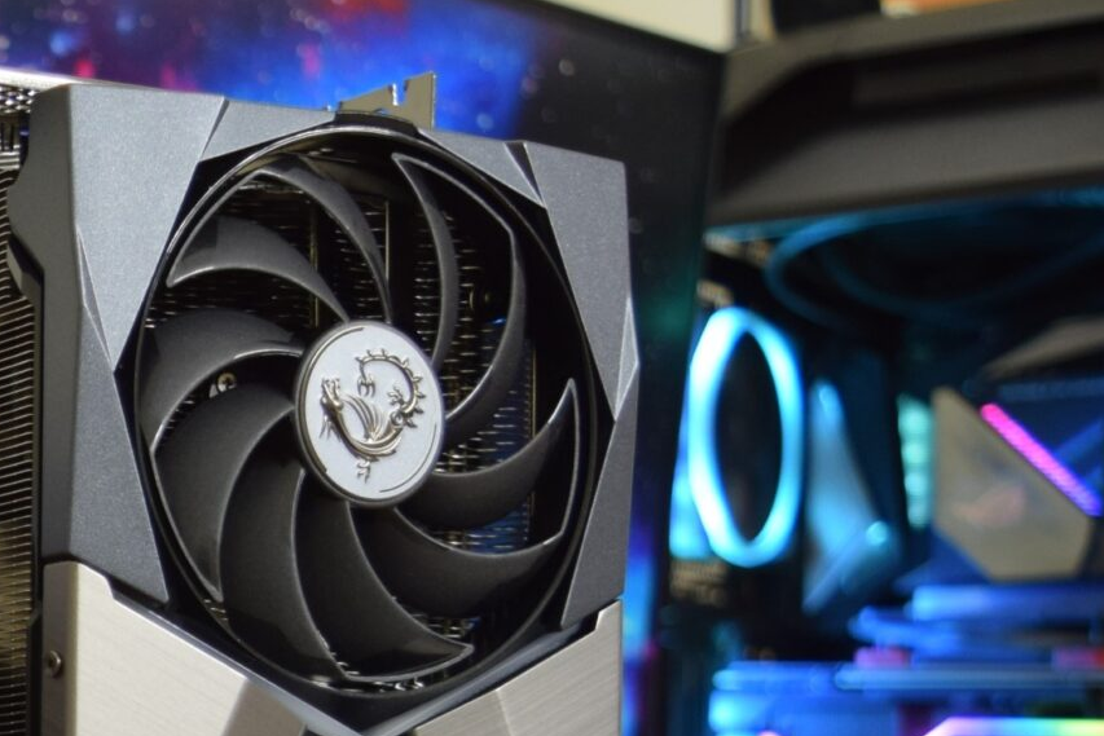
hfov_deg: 17.5
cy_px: 977
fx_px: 3312
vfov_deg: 12.3
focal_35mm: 108
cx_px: -405
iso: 400
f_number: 4
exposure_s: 1/10
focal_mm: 24
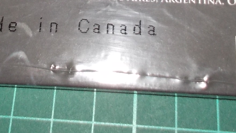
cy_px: -92
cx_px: 94
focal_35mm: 82
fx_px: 513
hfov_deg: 25.9
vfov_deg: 13.5
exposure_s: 1/30
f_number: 3.3
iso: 200
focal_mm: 4.1
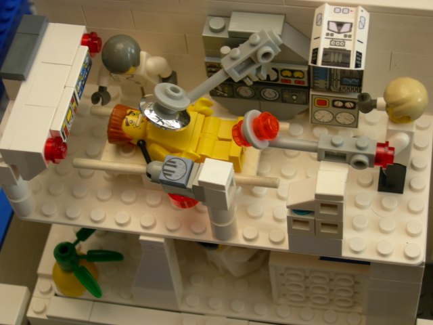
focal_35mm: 74
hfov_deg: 26.3
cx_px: 216
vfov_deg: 19.9
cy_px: 162
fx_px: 926
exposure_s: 1/8.8
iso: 64
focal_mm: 15.5
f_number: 3.8
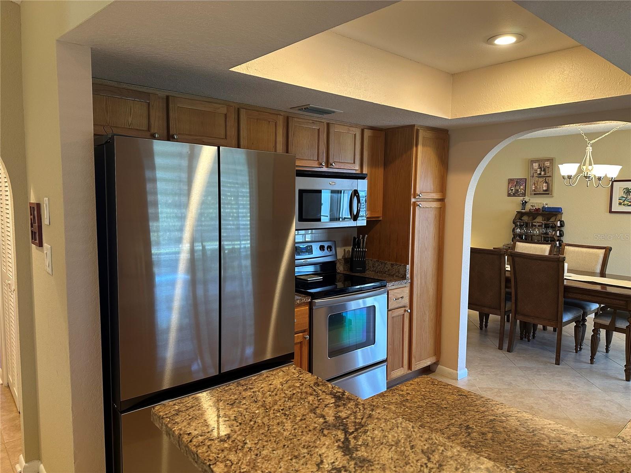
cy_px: 236
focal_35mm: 24
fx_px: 437
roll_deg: -1.1
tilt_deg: -5.5
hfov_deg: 71.6
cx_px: 316
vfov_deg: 56.8
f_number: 1.78
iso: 200
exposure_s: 1/60
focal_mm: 6.86
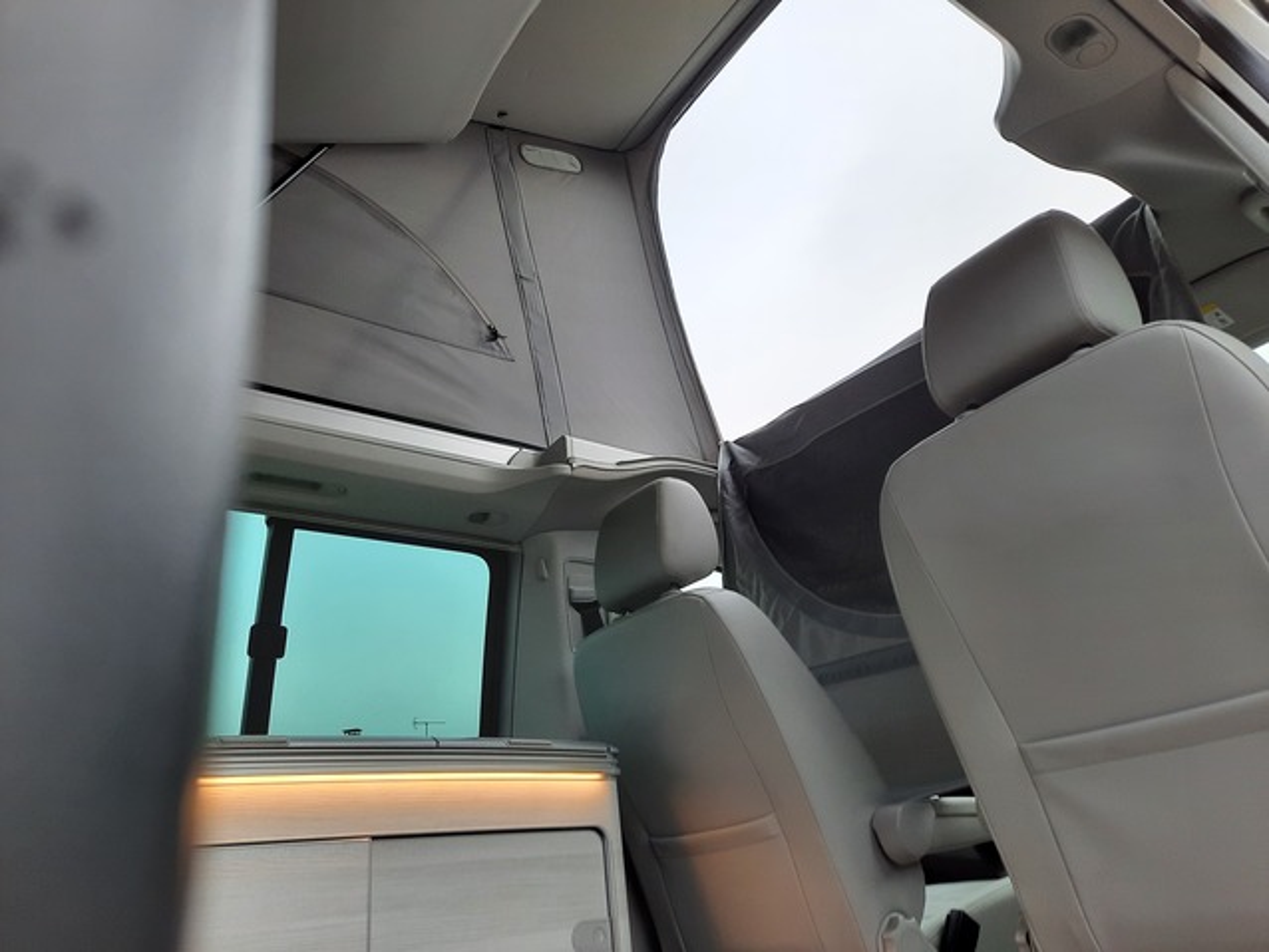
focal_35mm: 25
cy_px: 476
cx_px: 634
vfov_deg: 54.9
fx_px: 917
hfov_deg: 69.4
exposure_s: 1/50
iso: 64
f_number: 2
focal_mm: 4.6
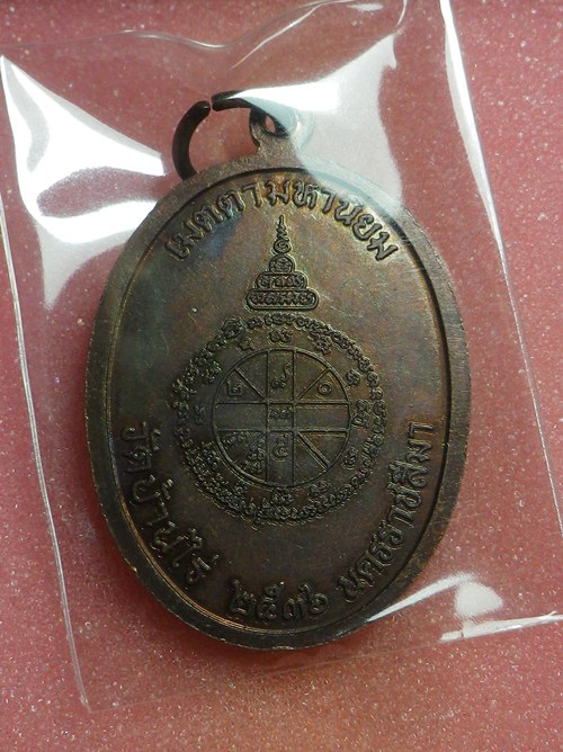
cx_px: 282
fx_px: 890
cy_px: 376
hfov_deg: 35.1
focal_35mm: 41
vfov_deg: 45.8
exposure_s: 1/50
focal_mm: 7.3
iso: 100
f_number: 3.9
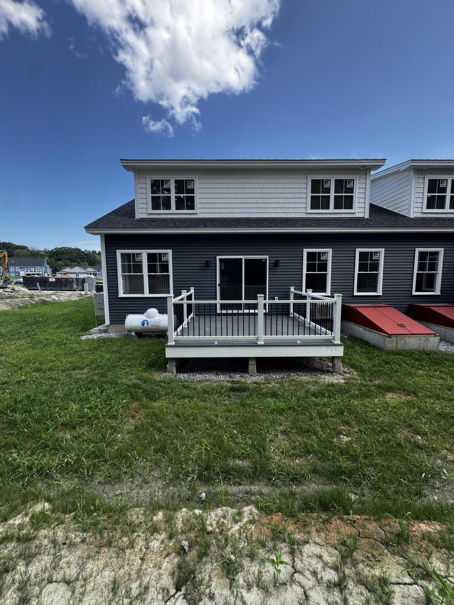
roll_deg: +0.5
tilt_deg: -6.5
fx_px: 245
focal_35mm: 14
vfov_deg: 102.1
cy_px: 302
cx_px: 227
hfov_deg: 85.7
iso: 40
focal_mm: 2.22
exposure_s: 1/384
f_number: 2.2
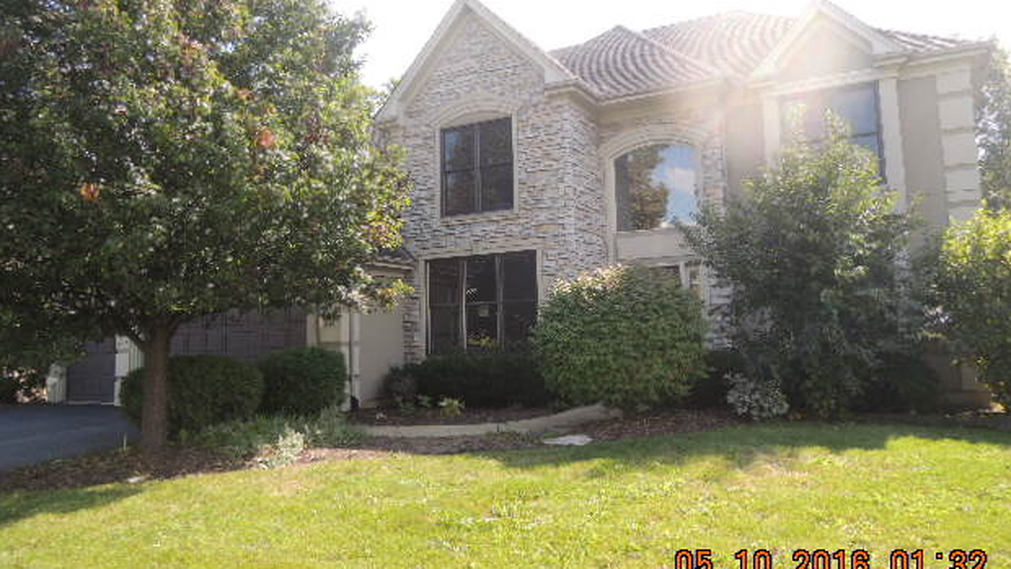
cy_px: 262
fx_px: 724
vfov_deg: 42.9
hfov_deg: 69.8
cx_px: 519
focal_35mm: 27
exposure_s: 1/400
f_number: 2.8
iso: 100
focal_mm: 4.3
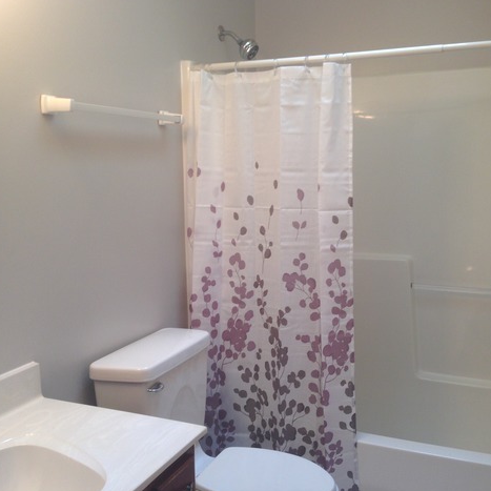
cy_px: 244
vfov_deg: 41.9
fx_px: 642
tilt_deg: -7.4
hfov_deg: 41.9
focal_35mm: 40
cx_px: 254
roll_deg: +0.4
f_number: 2.4
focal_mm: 4.12
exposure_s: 1/30
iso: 50
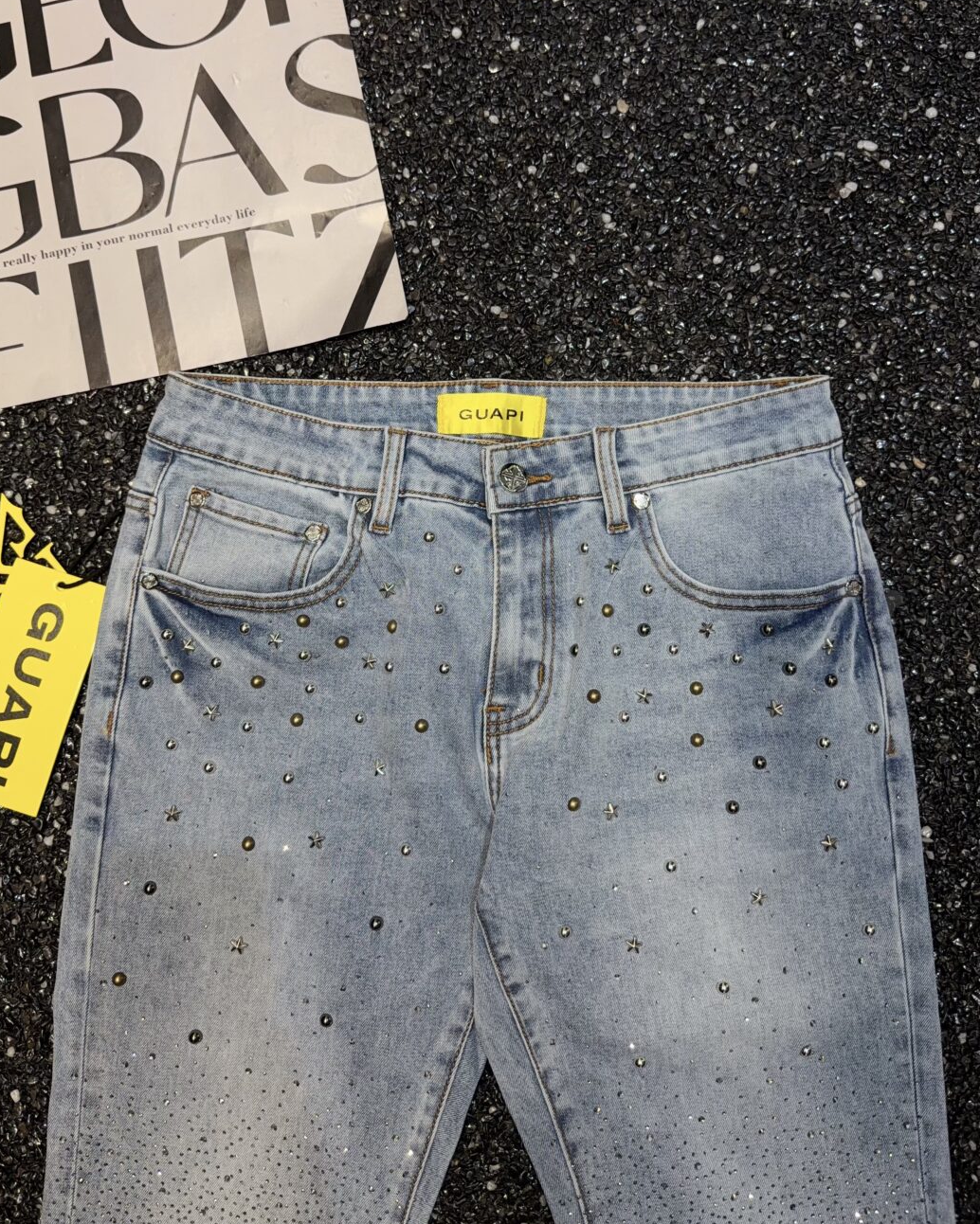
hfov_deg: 50.0
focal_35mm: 29
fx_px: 1051
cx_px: 487
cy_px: 492
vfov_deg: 60.0
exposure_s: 1/689
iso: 80
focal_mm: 6.76
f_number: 1.78
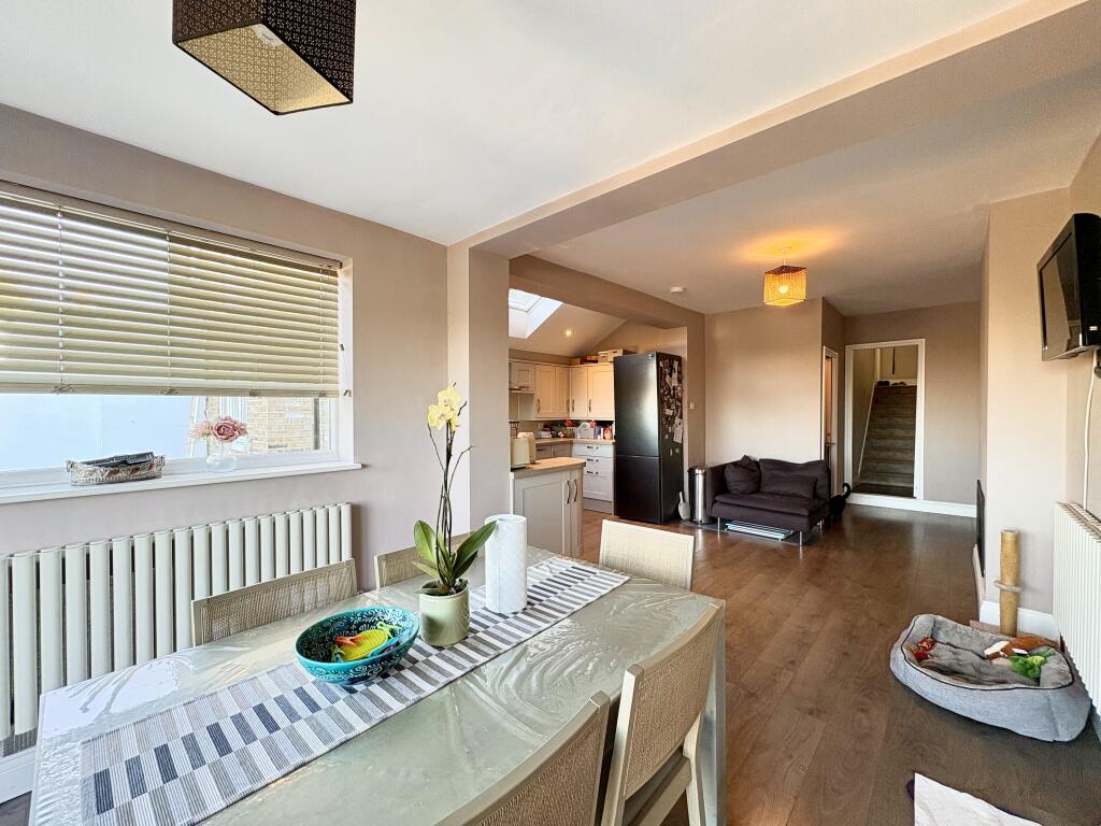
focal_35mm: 14
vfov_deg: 85.7
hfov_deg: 102.1
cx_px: 550
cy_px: 413
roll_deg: +0.1
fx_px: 445
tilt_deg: -0.6
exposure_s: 1/50
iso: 160
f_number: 2.2
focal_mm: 2.22
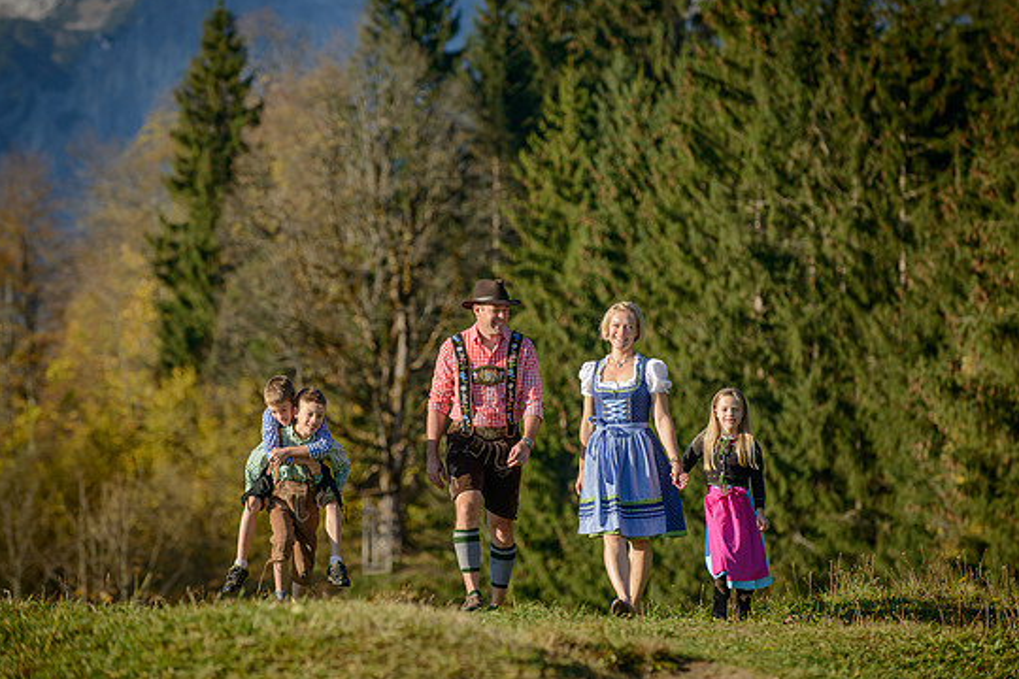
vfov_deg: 6.7
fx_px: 5774
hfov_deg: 10.1
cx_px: 510
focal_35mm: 204
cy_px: 356
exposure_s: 1/1000
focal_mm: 190
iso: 200
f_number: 5
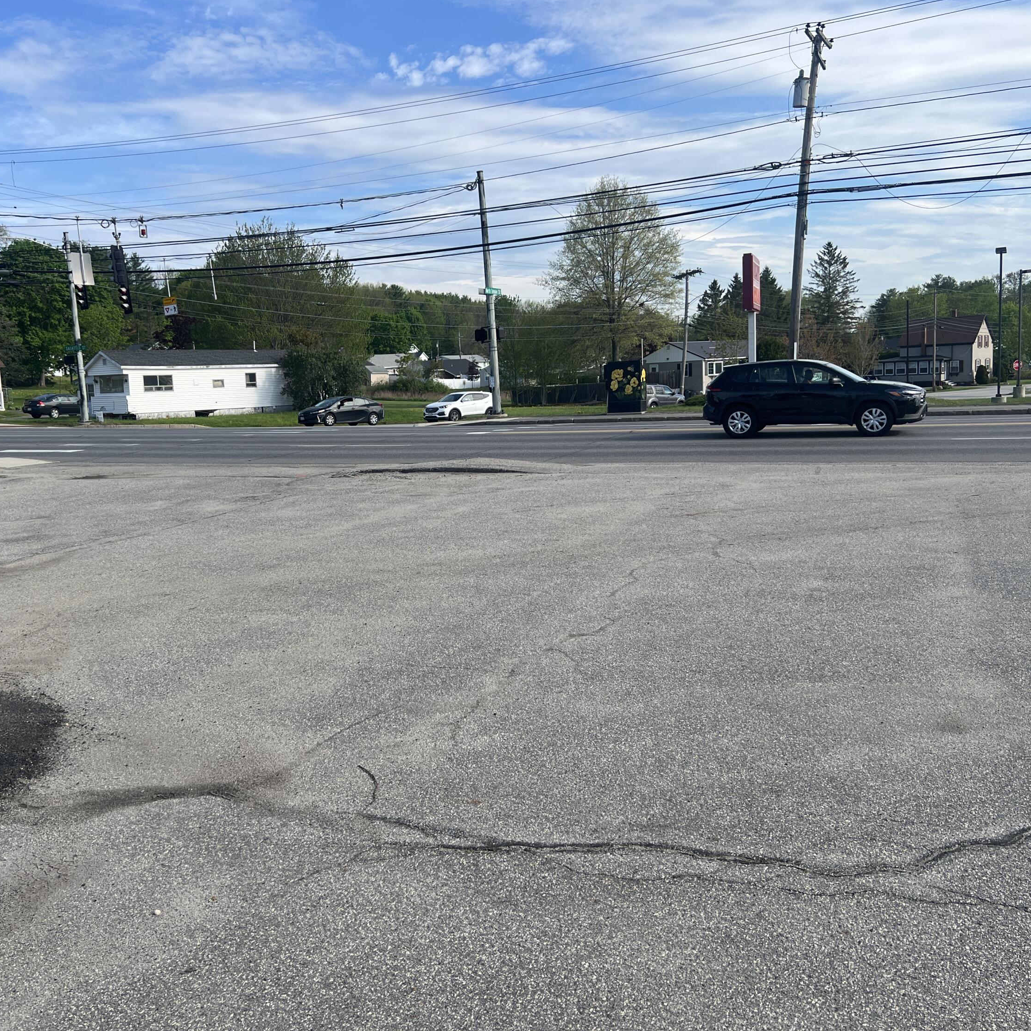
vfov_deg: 52.5
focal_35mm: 31
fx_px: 1045
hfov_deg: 52.2
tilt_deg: -7.3
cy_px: 518
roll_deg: +3.1
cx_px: 409
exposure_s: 1/3077
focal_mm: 5.7
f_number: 1.5
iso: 50
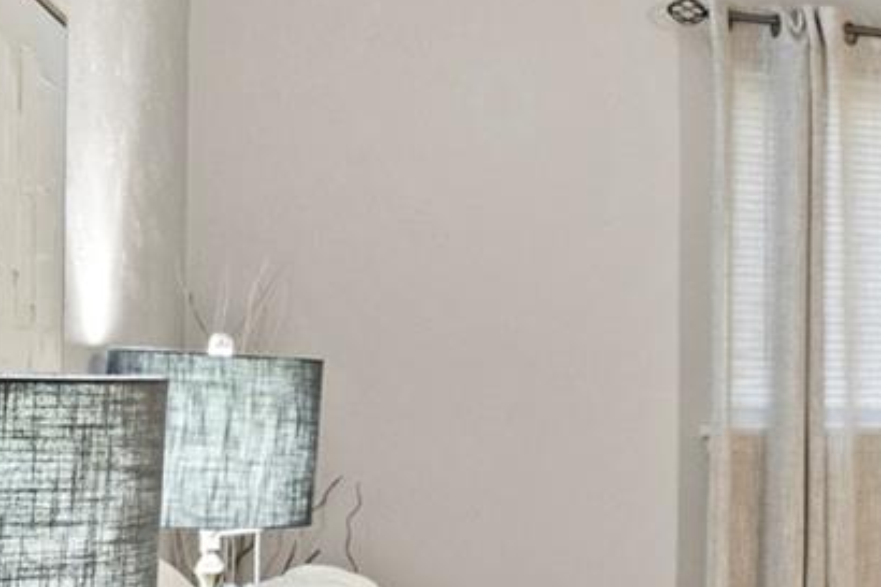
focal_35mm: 70
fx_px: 1712
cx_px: 1549
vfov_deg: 19.4
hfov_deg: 20.8
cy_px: 390
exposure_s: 1/1.67
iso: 400
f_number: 8
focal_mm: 14
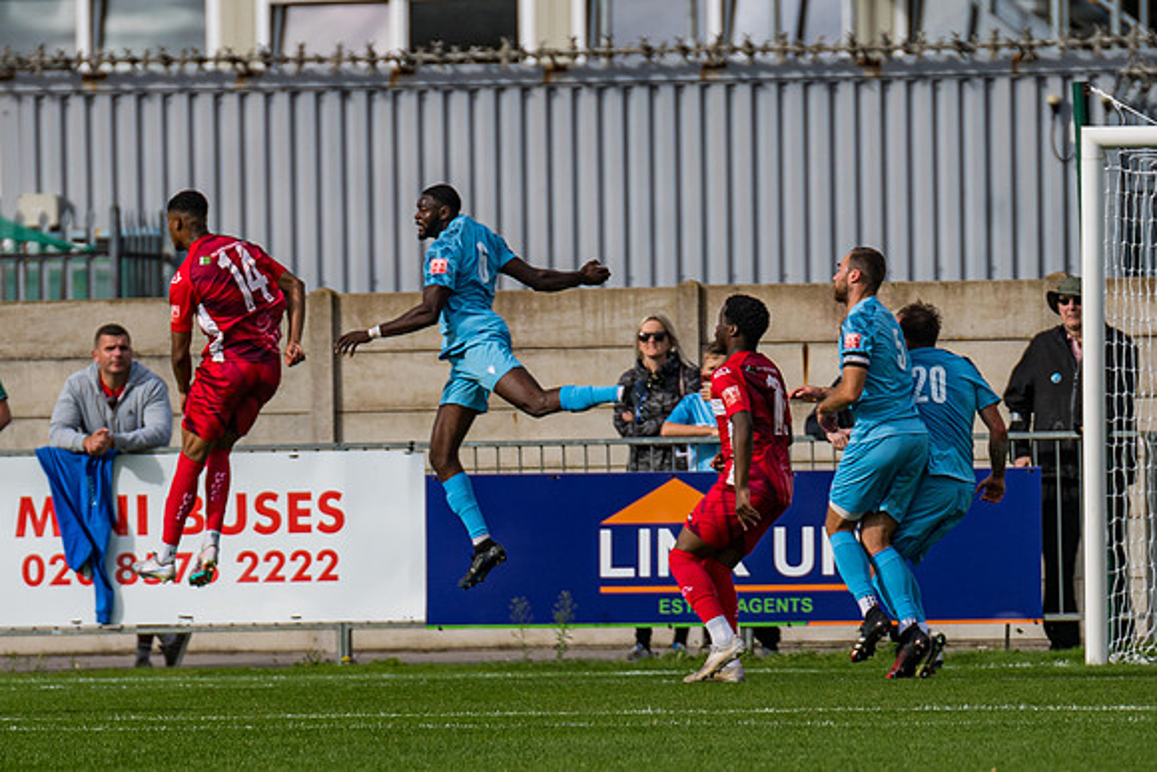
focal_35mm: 752
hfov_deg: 2.7
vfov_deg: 1.8
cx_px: 477
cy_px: 517
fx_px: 24184
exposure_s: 1/2000
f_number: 4
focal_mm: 300
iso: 200
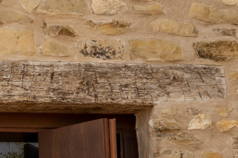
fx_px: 3062
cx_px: -272
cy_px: 218
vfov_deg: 3.0
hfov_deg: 4.4
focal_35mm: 463
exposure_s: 1/640
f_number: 7.1
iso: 100
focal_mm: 72
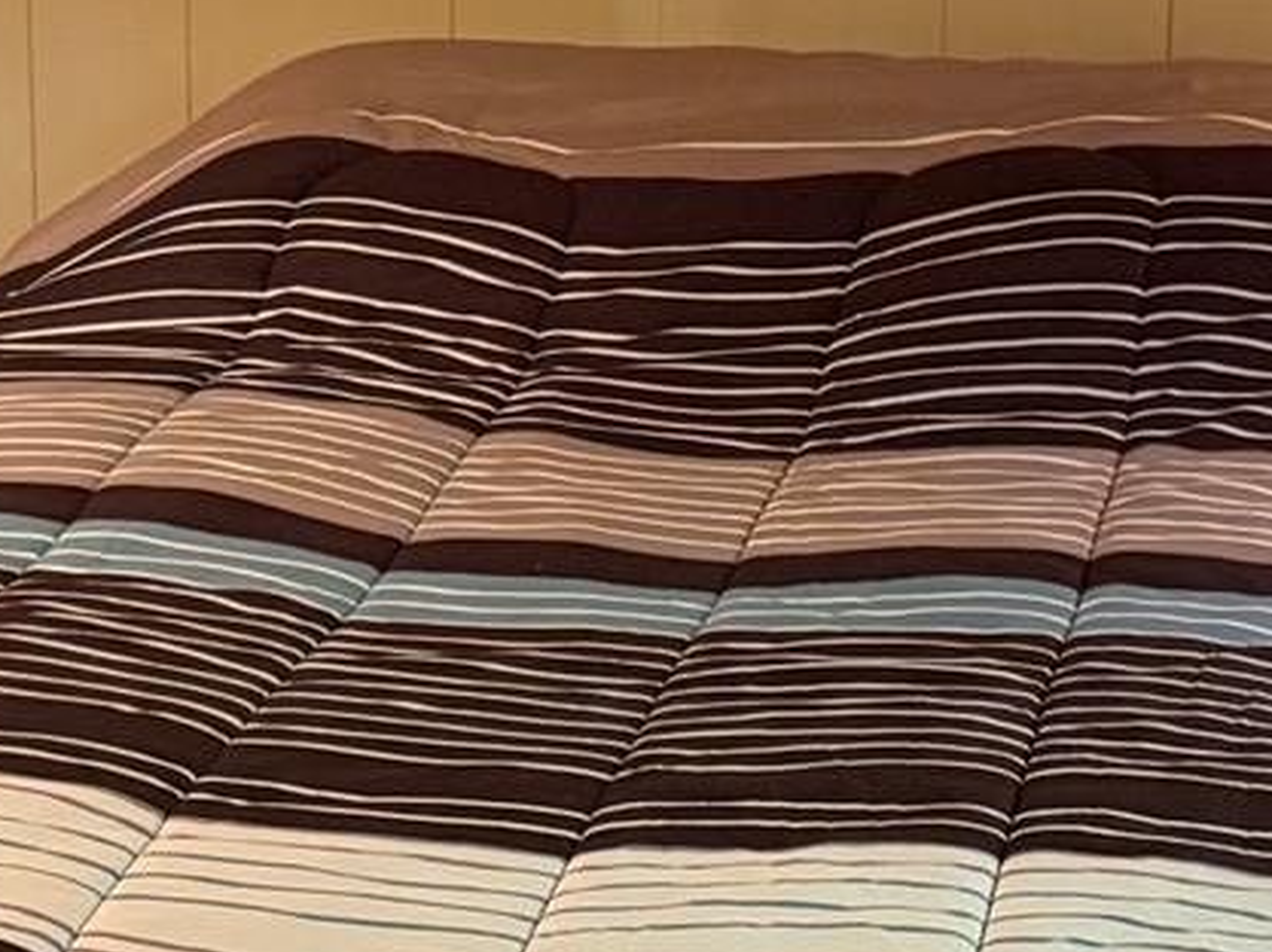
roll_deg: -0.5
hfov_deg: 16.7
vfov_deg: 12.5
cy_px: 220
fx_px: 4332
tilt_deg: -13.5
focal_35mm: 118
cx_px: 442
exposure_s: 1/60
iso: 800
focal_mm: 6.76
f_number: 1.78
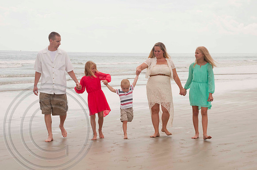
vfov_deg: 14.7
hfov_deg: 21.9
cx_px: 128
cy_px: 85
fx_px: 663
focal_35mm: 93
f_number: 11
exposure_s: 1/250
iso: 100
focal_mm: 62
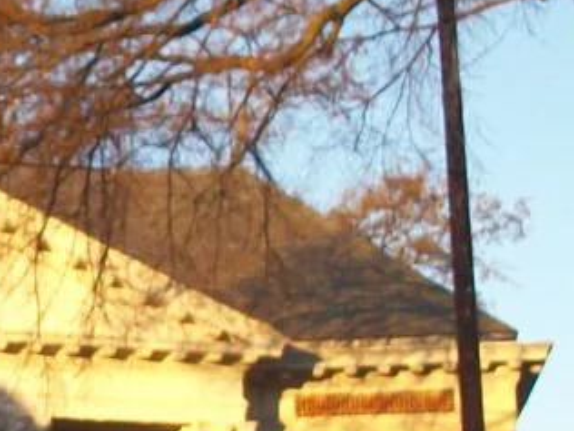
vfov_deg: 9.1
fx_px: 2686
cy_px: 378
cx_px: -225
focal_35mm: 162
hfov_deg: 11.8
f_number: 2.9
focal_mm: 5.7
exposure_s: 1/250
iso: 80
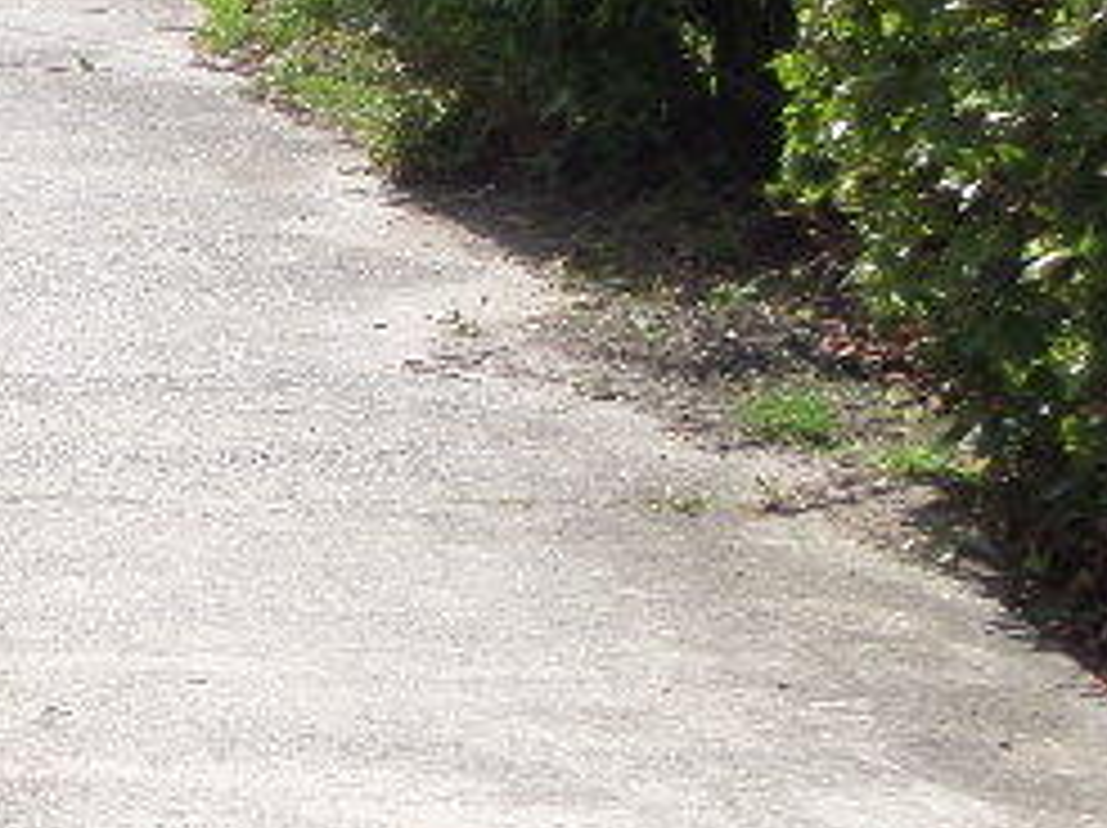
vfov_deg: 6.7
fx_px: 7061
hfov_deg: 8.5
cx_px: -1012
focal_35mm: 221
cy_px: 243
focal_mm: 8.7
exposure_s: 1/500
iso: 100
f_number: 3.8
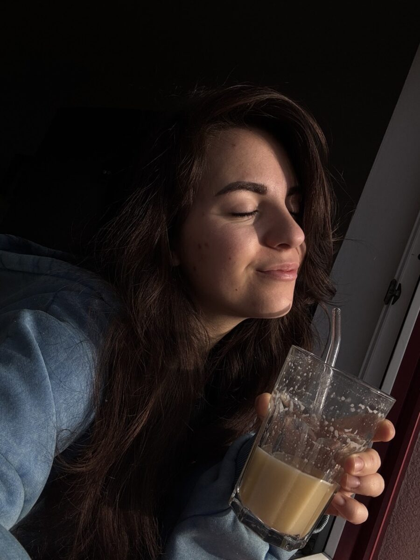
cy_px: 280
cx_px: 210
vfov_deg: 60.0
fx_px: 485
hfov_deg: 46.8
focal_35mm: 30
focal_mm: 2.69
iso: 25
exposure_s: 1/2445
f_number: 1.9
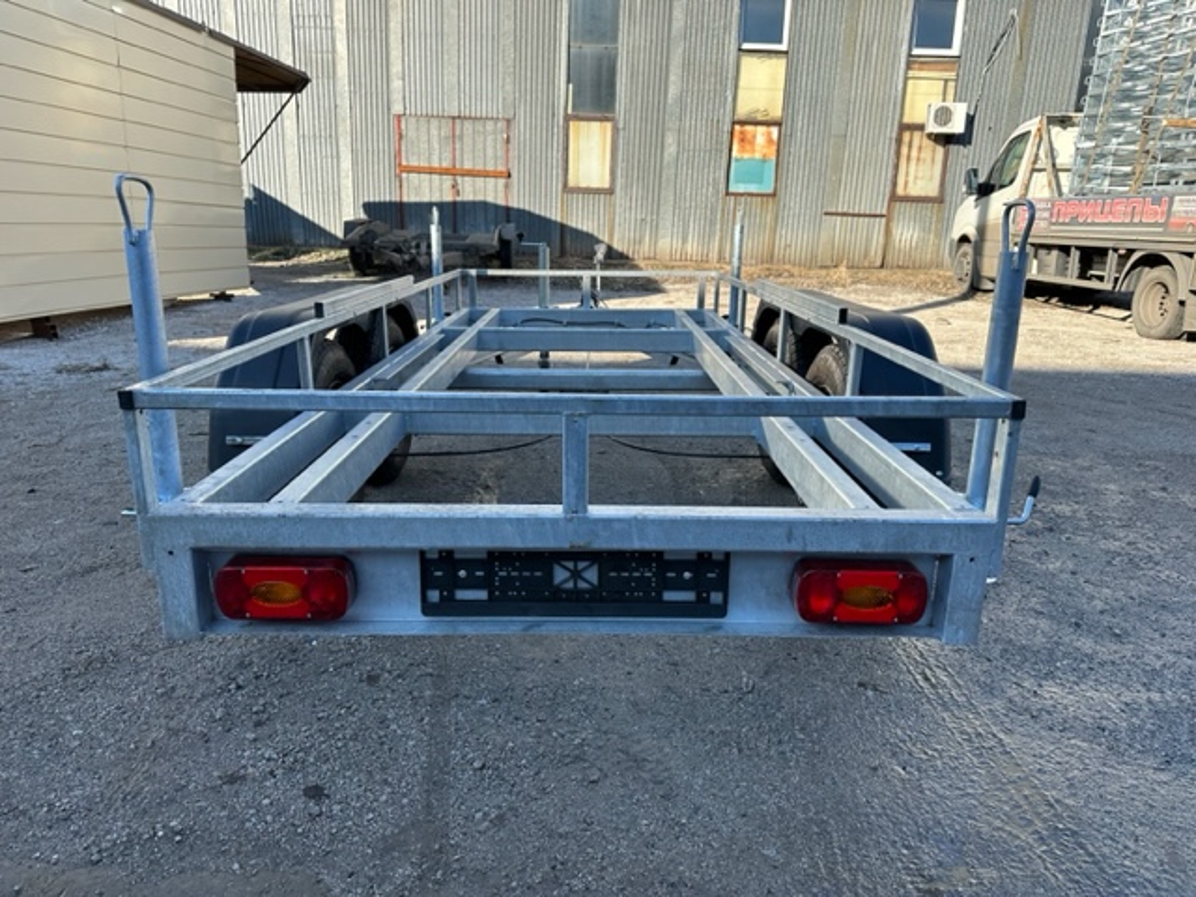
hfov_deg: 71.6
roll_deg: -1.3
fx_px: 829
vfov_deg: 56.8
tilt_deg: -15.9
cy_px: 448
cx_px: 598
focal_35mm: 24
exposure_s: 1/1412
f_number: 1.78
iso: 80
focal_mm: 6.86
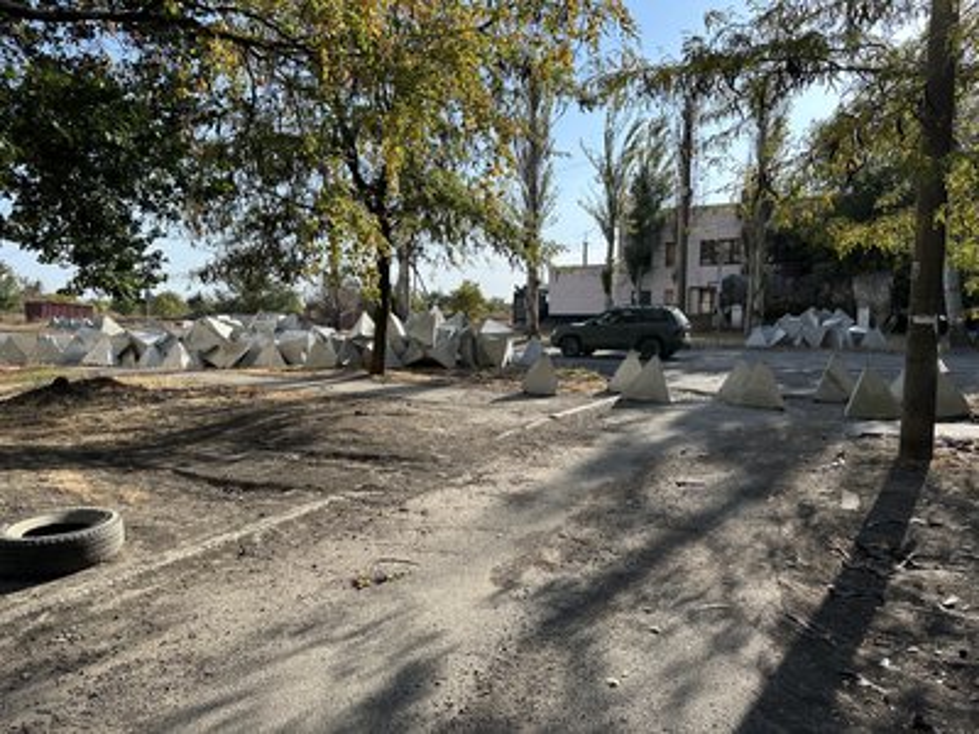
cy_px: 367
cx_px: 490
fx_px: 679
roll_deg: +1.4
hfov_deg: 71.6
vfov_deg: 56.8
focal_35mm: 24
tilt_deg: -5.1
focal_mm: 6.86
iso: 80
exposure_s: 1/2110
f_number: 1.78
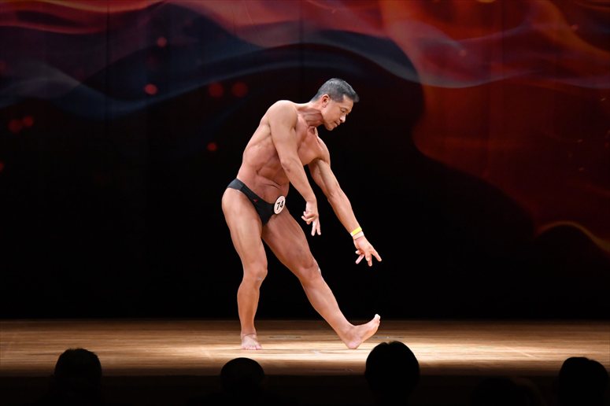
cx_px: 305
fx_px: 3811
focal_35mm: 225
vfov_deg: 6.1
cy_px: 203
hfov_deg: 9.2
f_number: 5.6
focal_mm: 150
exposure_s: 1/400
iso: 4000
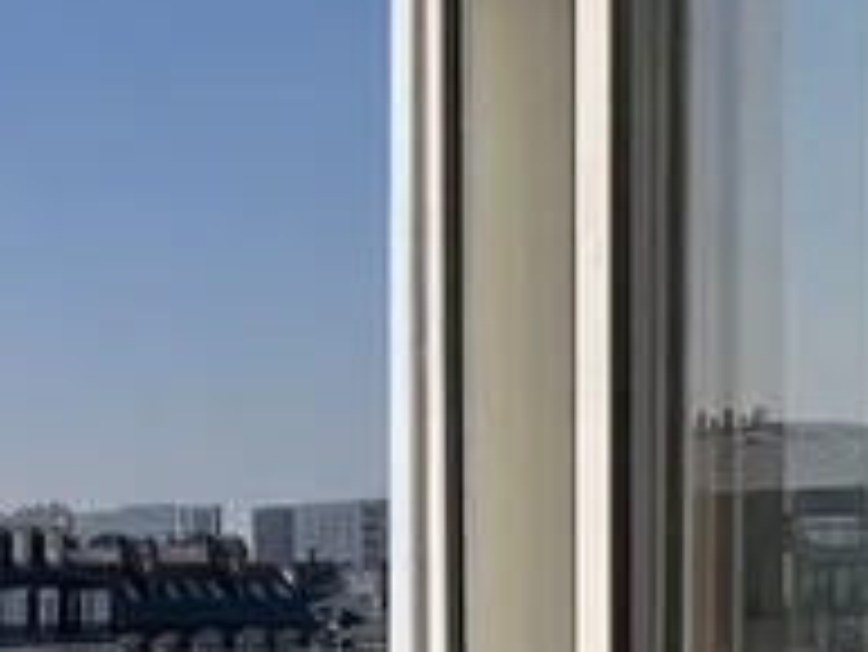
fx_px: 1731
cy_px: 643
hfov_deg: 15.4
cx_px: -1196
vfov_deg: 20.7
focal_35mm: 69
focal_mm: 1.57
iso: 40
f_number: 1.8
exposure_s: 1/3311
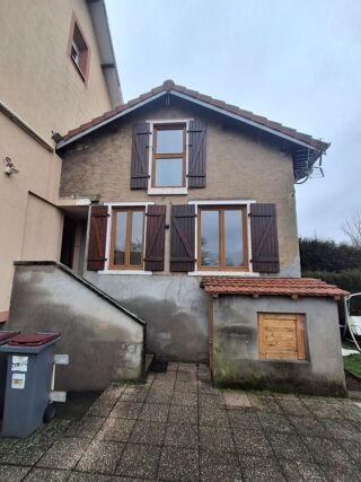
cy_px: 241
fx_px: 223
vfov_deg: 94.5
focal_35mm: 16
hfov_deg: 78.1
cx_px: 180
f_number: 2.2
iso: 40
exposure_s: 1/348
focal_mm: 1.64
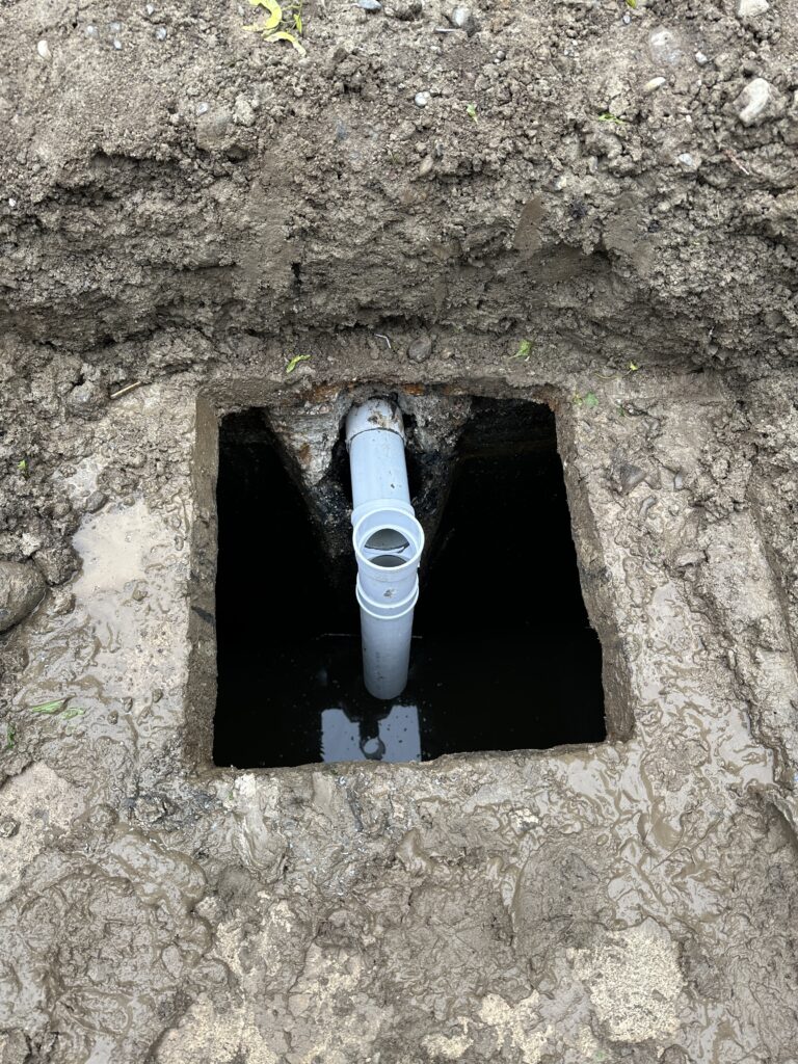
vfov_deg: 71.6
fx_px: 738
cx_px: 399
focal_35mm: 24
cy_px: 532
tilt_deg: -67.2
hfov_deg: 56.8
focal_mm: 6.86
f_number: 1.78
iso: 80
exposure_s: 1/587
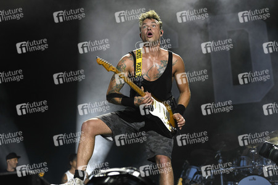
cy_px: 92
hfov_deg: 28.9
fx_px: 540
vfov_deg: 19.4
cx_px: 139
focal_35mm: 70
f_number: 4
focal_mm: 70
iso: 1600
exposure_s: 1/800
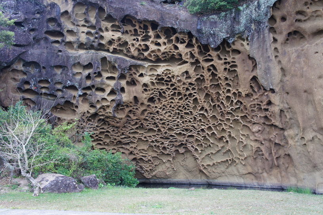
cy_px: 108
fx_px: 309
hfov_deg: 55.1
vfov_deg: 38.3
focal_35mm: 34
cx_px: 162
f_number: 5.6
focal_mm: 23
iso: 200
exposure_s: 1/40
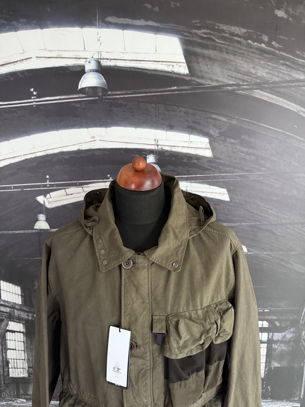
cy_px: 204
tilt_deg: -11.5
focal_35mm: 24
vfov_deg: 71.6
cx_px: 152
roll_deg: +0.1
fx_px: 282
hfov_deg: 56.8
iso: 800
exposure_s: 1/60
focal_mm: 6.76
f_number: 1.78
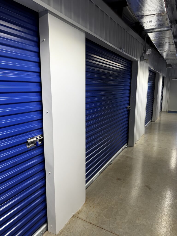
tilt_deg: -11.3
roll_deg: +0.2
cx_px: 88
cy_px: 118
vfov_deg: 71.6
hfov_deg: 56.8
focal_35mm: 24
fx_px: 164
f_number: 1.78
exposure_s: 1/121
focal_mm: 6.76
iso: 80
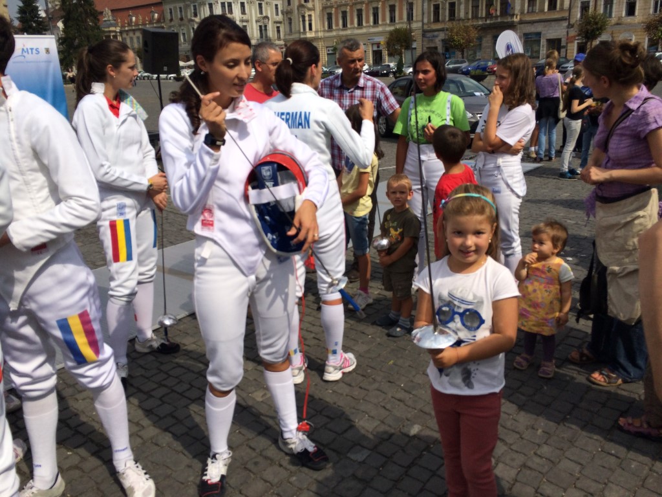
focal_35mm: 30
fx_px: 574
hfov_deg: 60.0
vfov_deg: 46.8
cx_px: 331
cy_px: 248
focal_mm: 4.12
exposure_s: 1/5128
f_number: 2.2
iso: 40
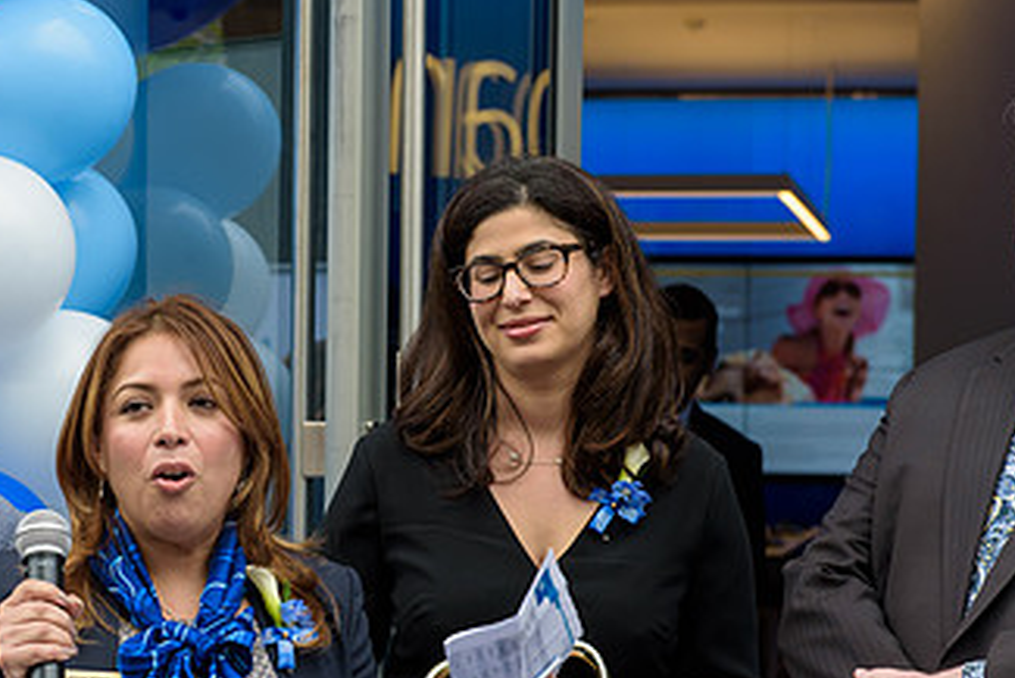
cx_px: 209
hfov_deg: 16.3
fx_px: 3526
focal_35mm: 125
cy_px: 523
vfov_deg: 11.0
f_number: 5
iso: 200
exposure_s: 1/250
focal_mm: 70
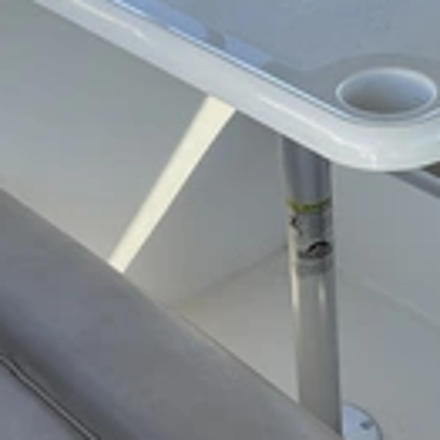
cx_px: 464
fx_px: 1122
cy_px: 158
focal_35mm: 78
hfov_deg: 21.3
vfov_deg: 22.1
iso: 25
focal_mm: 3
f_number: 1.8
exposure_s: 1/362
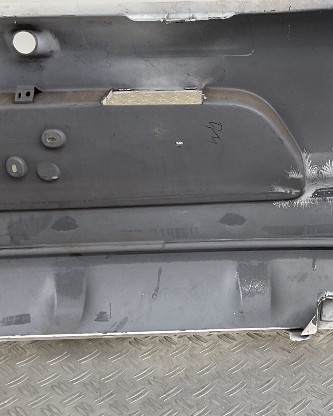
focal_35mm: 59
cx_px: 347
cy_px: 166
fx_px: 727
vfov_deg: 31.9
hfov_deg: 24.4
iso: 20
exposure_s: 1/120
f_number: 1.8
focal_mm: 3
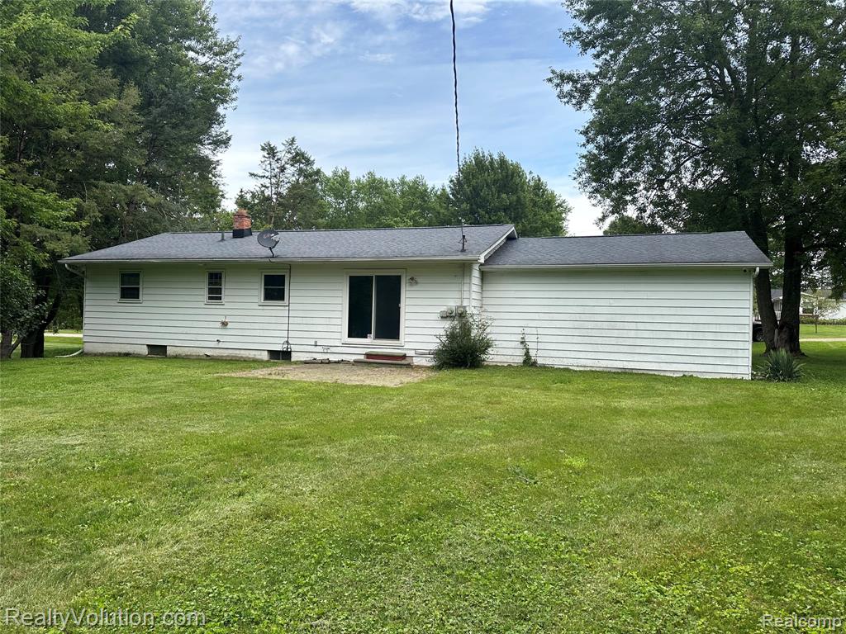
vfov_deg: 56.8
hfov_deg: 71.6
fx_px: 587
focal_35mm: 24
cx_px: 423
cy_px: 317
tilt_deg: +0.1
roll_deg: -1.6
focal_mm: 6.86
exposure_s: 1/999
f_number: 1.78
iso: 80
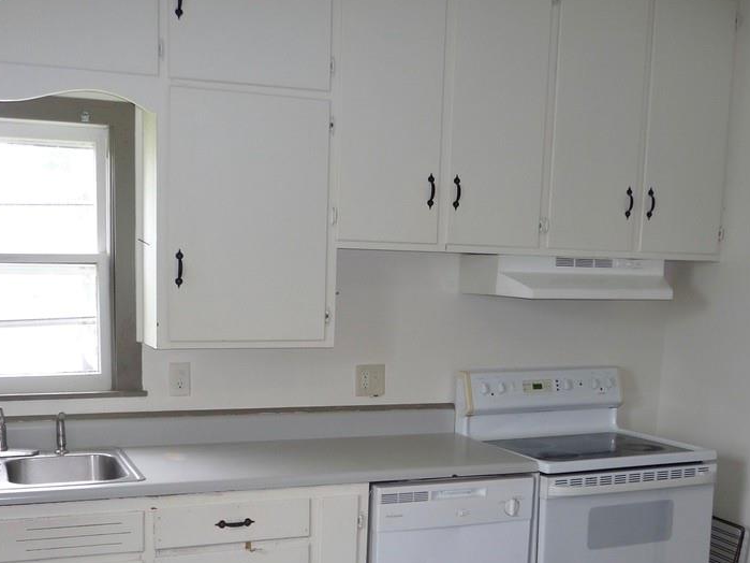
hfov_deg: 45.6
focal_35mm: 41
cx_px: 317
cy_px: 405
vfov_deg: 34.6
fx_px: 888
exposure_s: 1/30
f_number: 3.3
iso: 100
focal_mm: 4.7
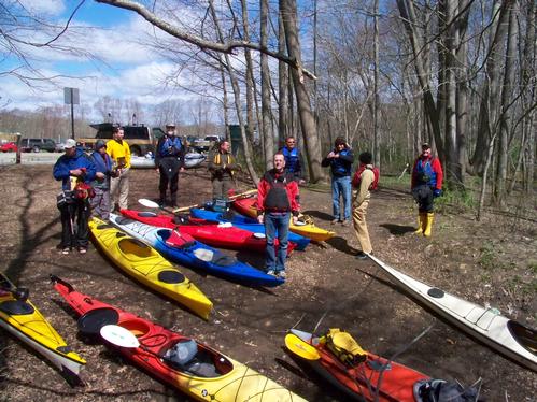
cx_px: 268
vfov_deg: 42.9
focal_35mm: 33
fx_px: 512
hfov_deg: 55.4
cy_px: 201
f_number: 5.6
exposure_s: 1/2000
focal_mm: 5.85
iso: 400
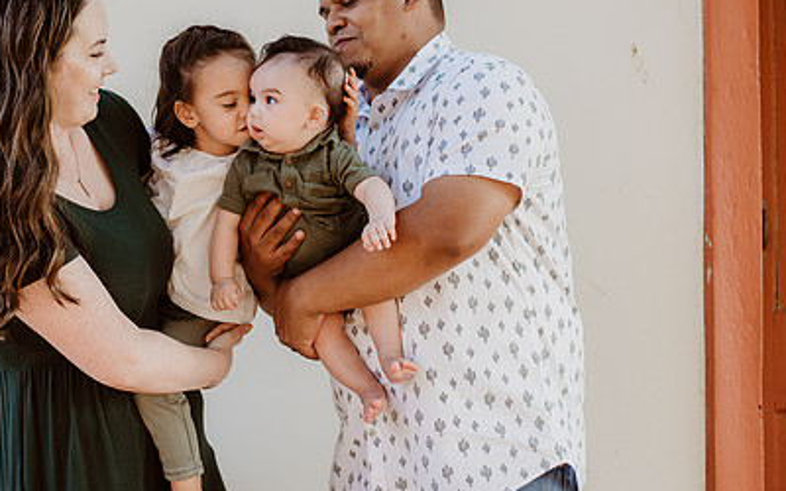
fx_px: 1585
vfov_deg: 17.6
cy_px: 217
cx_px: 257
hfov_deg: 27.7
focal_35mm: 74
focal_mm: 50
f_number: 2.8
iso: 200
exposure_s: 1/320
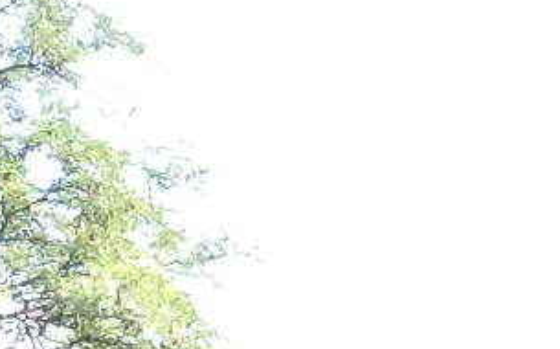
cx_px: 1126
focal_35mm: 147
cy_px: 839
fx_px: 2241
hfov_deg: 12.5
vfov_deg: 8.2
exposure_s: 1/250
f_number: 2.4
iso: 50
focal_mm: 2.15
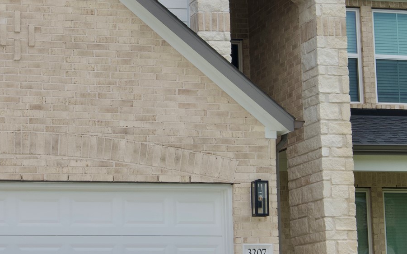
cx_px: 111
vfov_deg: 11.6
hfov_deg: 18.3
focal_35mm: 113
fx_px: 1253
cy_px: 103
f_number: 22
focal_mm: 46
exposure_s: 1/100
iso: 200
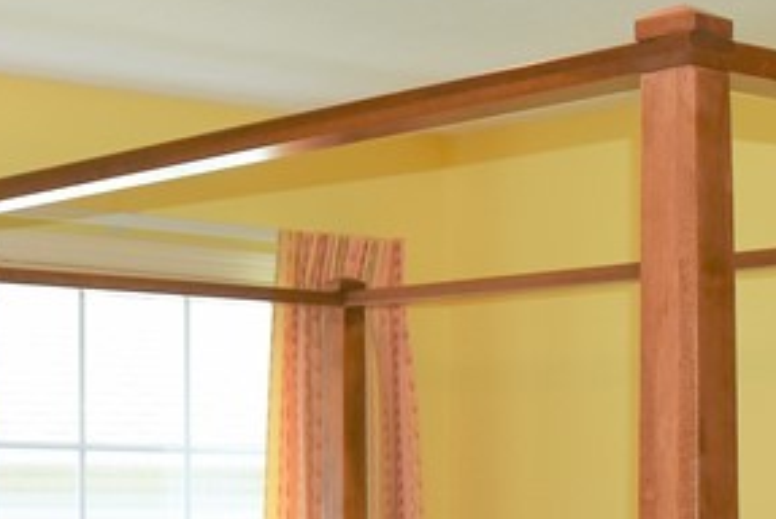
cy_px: 549
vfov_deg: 13.2
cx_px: 49
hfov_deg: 19.6
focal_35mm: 102
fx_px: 2201
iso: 500
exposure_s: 1/200
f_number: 5
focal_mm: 18
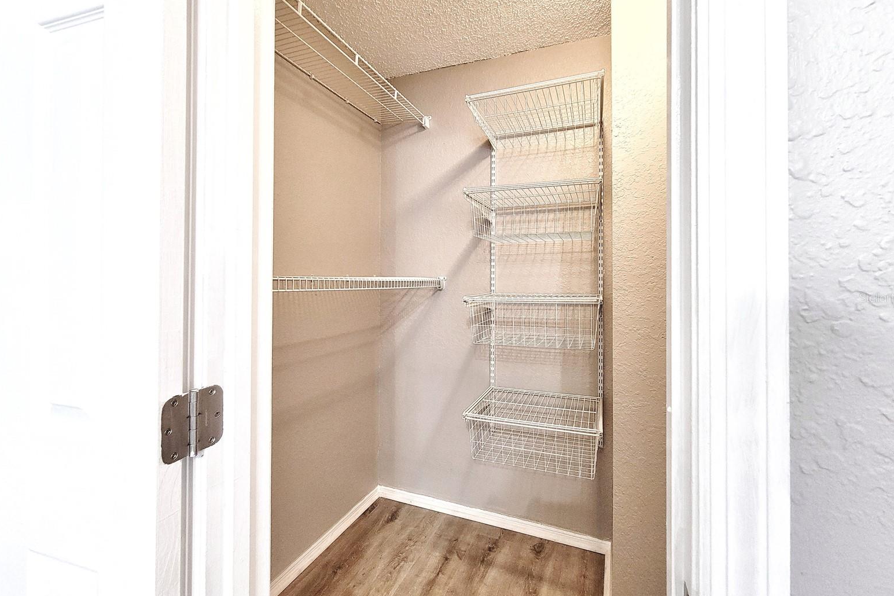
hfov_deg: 104.3
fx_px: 348
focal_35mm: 14
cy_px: 297
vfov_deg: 81.2
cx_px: 451
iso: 320
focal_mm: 2.2
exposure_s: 1/40
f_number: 2.2
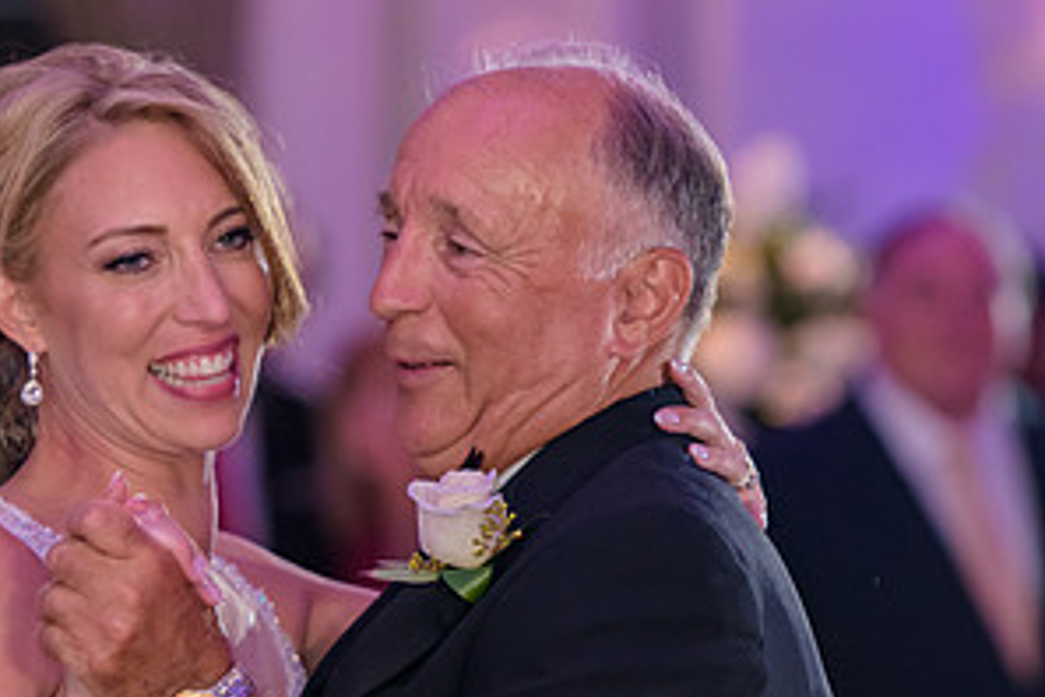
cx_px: 517
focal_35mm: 312
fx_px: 9056
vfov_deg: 4.4
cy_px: 526
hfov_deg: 6.6
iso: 1600
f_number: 3.2
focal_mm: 160
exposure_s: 1/125
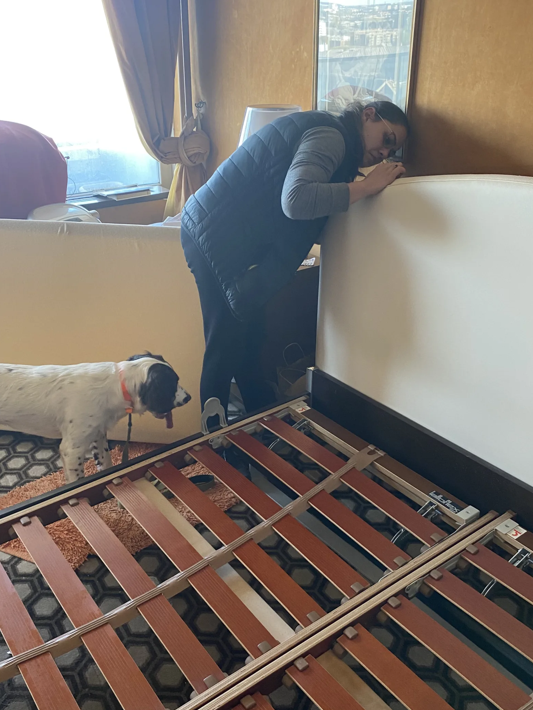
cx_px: 225
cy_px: 343
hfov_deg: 44.0
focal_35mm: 32
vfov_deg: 56.8
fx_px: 657
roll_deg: +1.5
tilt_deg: -24.8
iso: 125
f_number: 1.8
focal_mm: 4.25
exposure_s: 1/81
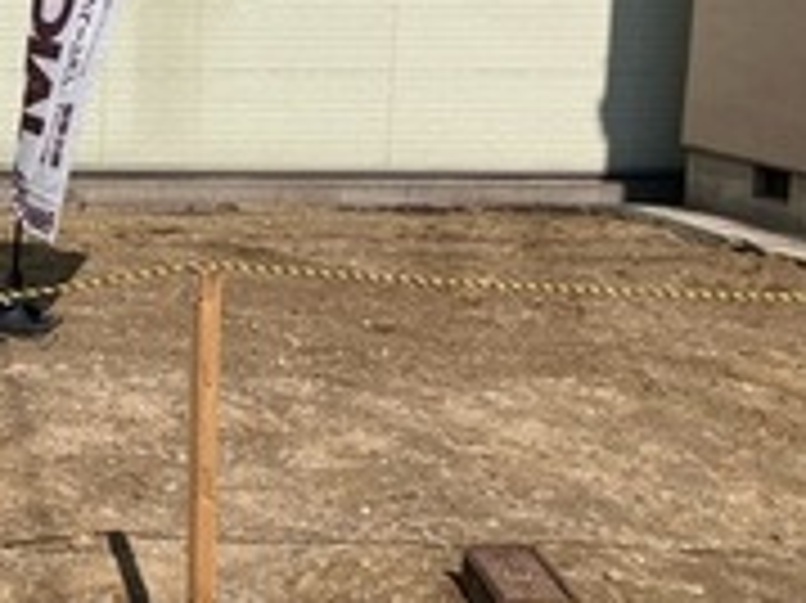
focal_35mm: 75
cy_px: 261
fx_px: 1745
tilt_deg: -10.7
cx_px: -77
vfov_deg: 19.6
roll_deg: -1.3
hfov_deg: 24.3
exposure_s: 1/4425
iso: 20
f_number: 1.8
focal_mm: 3.99
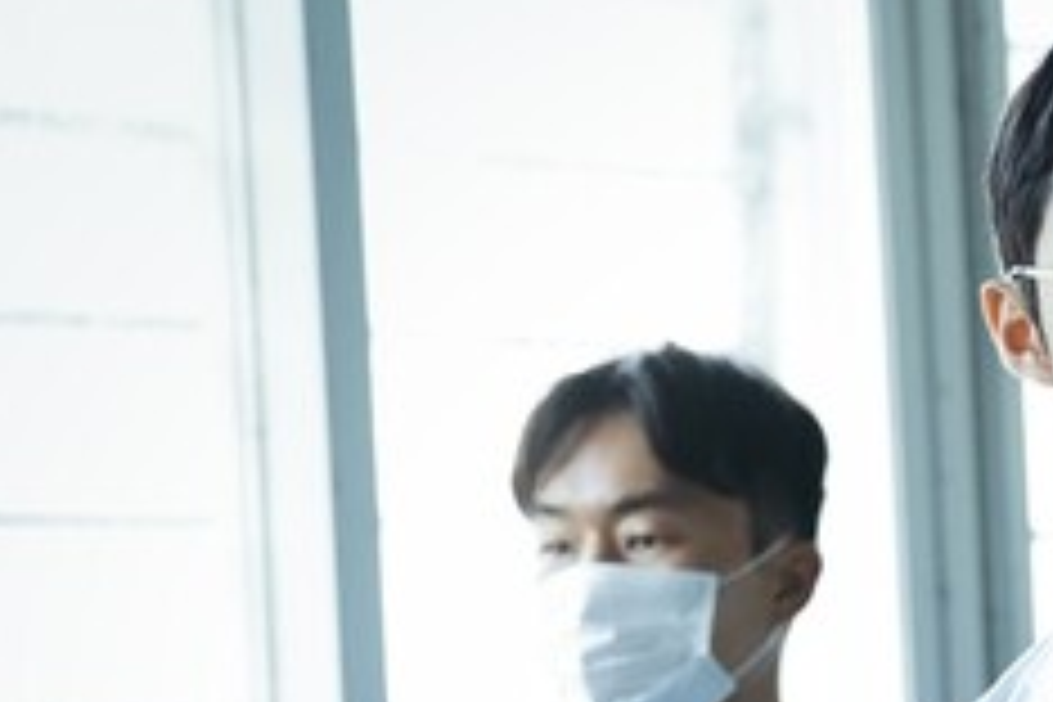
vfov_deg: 5.4
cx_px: 1323
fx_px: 7429
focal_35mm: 254
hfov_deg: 8.0
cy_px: 770
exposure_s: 1/323
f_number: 4.5
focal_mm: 99
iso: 3200
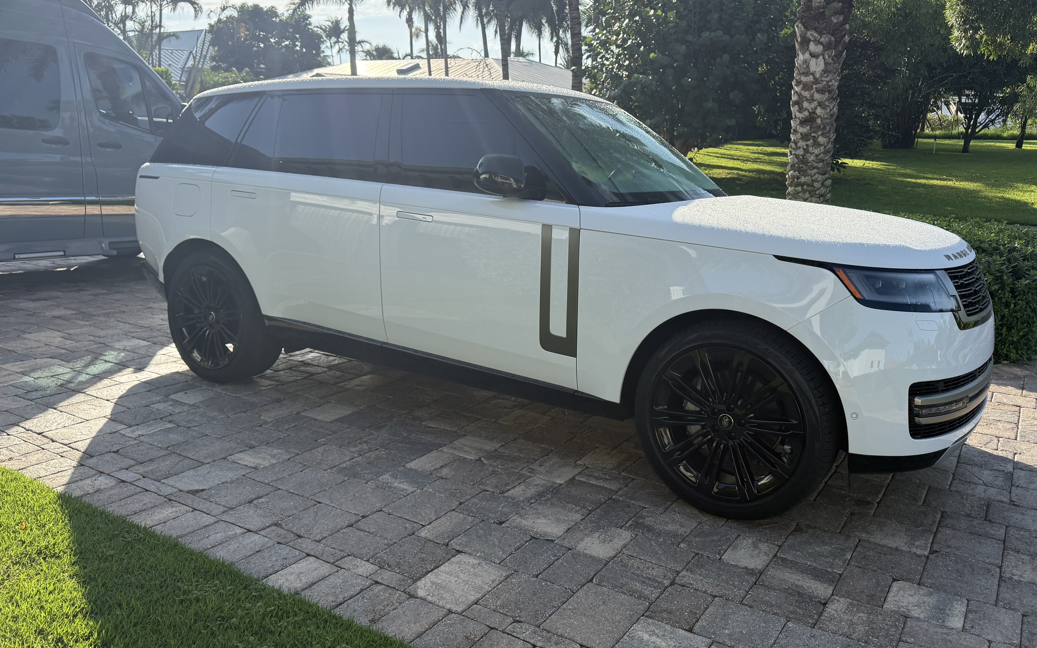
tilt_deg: -12.0
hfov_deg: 66.4
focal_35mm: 28
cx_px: 557
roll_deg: +0.1
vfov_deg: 44.5
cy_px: 304
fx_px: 791
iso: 100
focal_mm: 6.76
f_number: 1.78
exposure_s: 1/3279
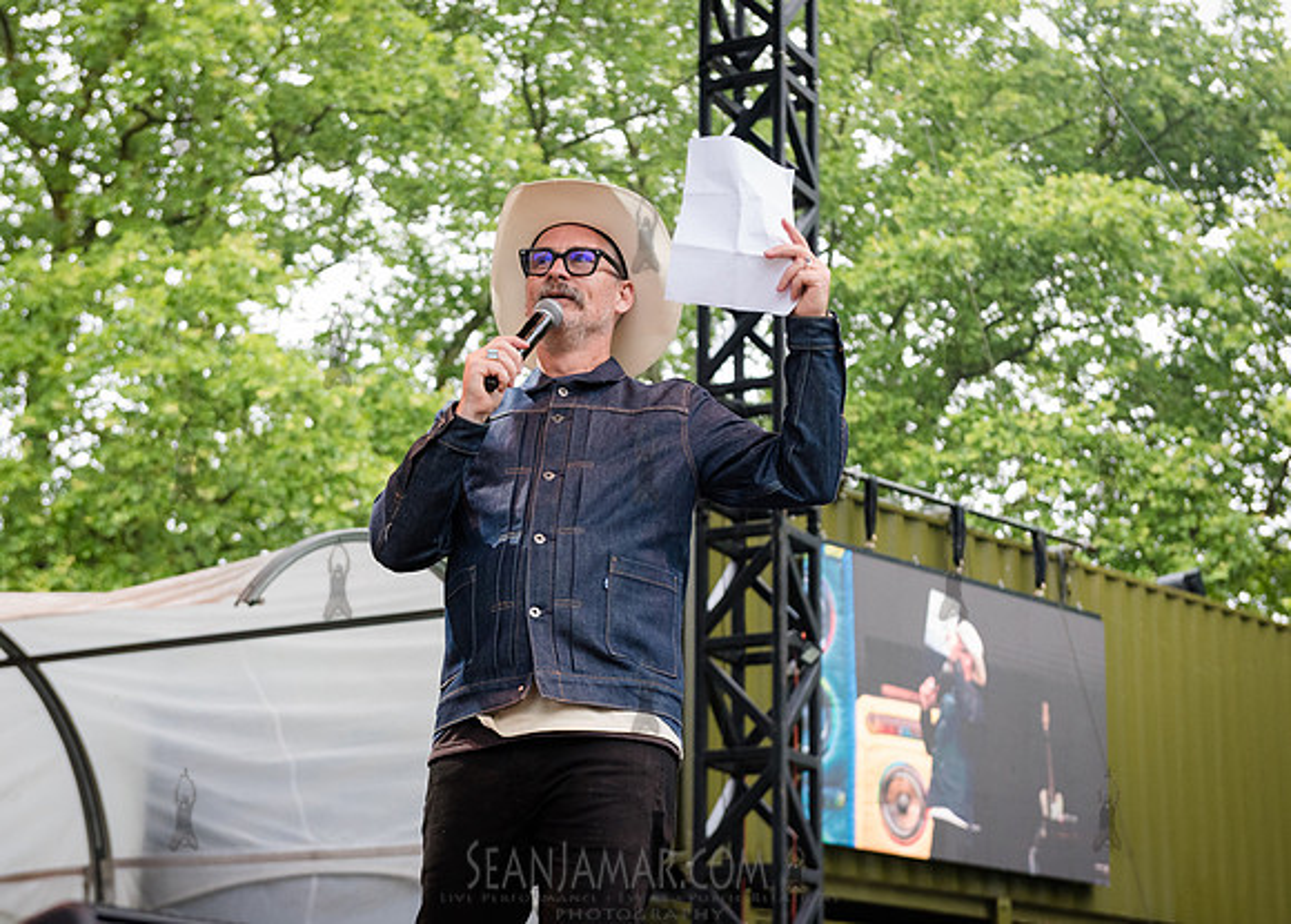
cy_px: 454
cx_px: 610
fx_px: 2592
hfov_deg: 28.0
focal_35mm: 71
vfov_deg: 20.2
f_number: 4.5
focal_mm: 62
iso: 2000
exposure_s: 1/400
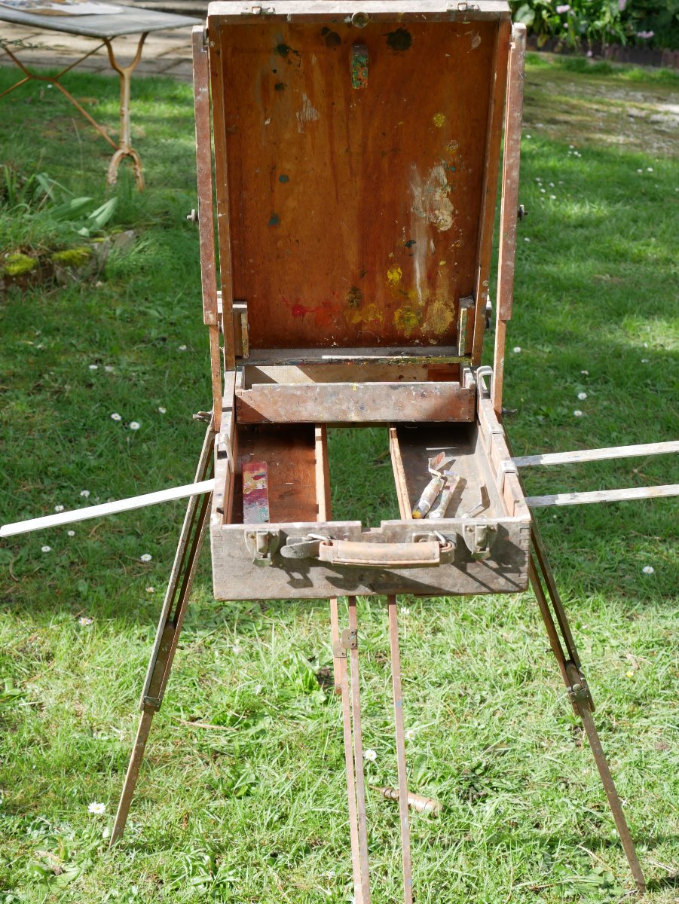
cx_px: 340
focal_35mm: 60
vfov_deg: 32.2
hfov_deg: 24.4
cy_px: 452
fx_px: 1568
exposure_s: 1/250
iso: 200
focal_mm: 30
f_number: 5.6
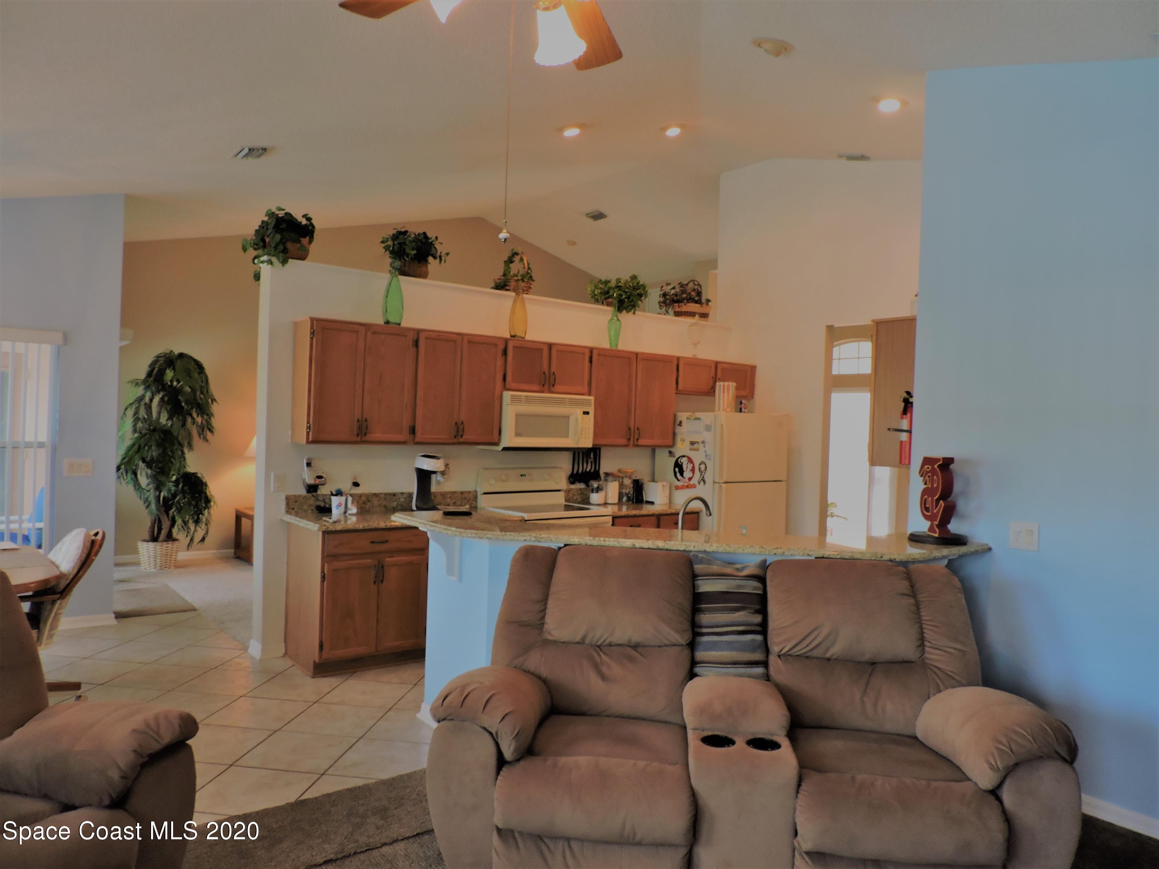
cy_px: 434
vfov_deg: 56.8
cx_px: 580
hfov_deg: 71.6
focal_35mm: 24
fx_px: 804
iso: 280
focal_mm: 4.3
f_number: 3
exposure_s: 1/30
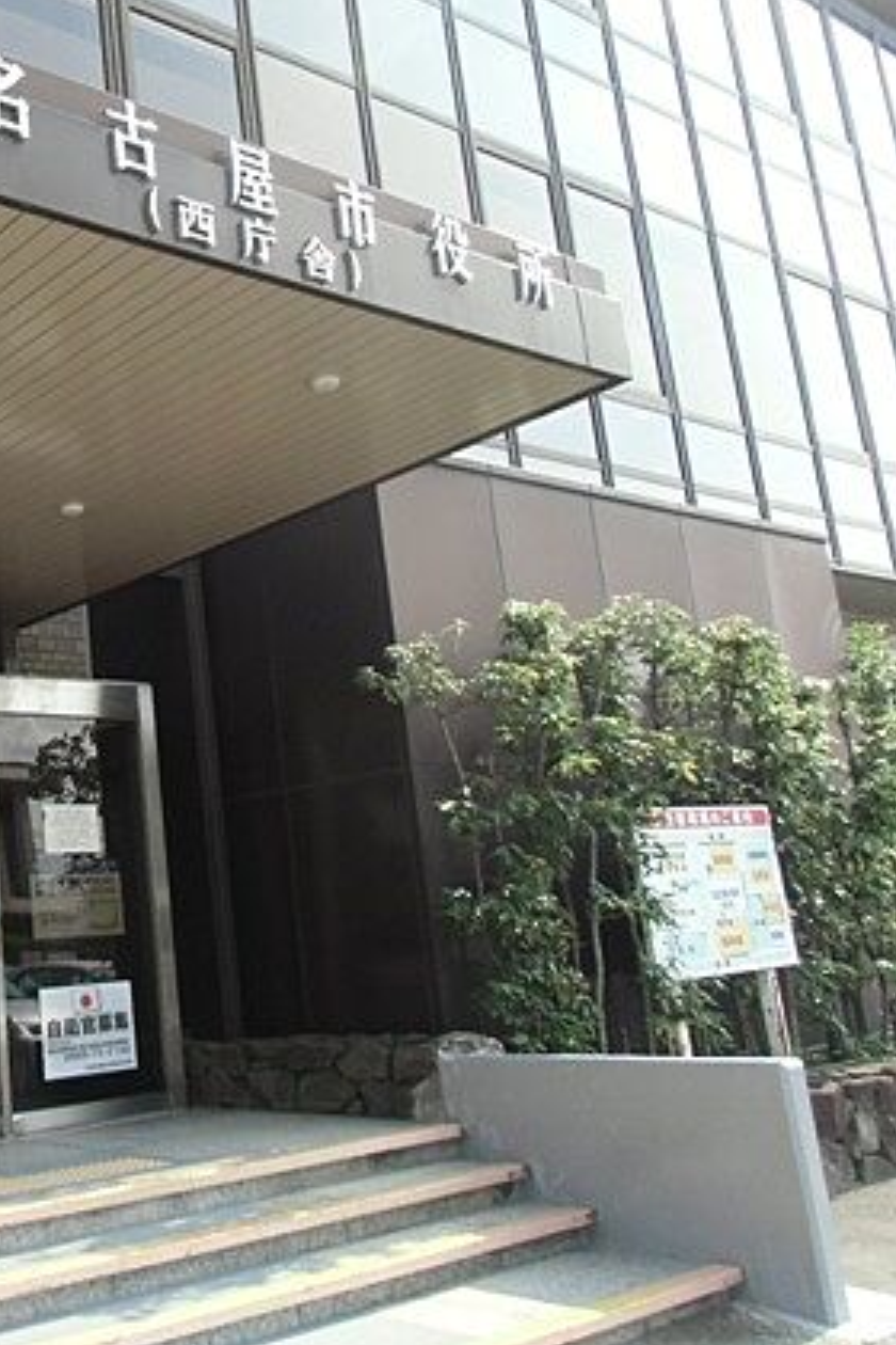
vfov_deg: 50.7
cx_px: 32
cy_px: 656
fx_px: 1419
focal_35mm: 38
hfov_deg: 32.6
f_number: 3
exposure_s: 1/200
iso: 64
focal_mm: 4.24
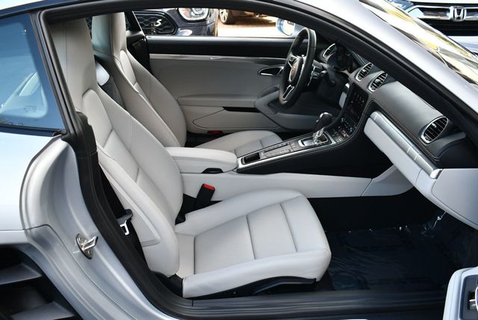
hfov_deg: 53.1
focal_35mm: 36
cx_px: 239
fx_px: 478
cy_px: 160
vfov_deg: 36.9
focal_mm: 18
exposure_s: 1/250
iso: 400
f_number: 4
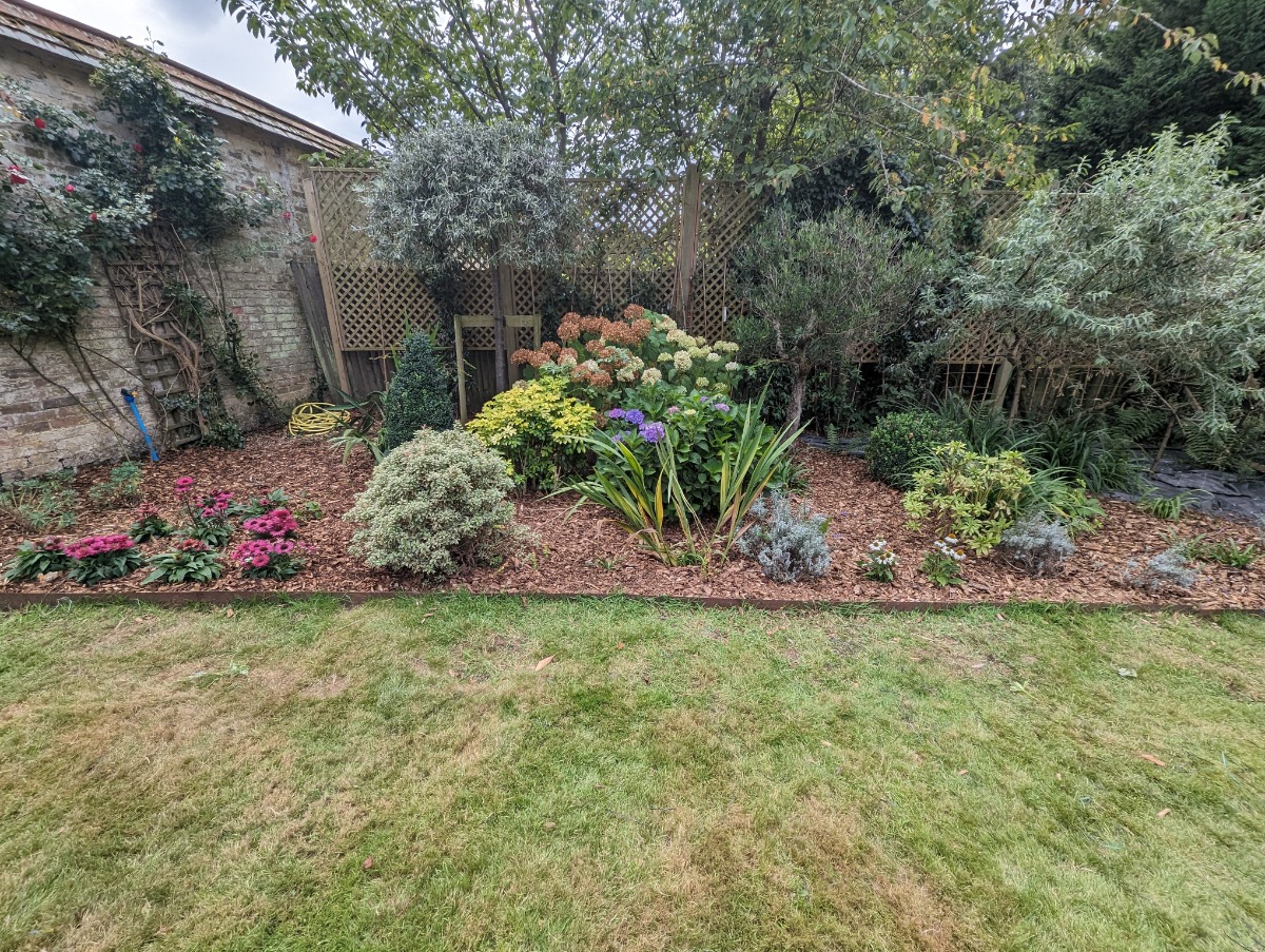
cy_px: 476
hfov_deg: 106.1
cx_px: 632
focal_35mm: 13
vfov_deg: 90.0
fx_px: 476
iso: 42
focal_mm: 1.95
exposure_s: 1/574
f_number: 2.2
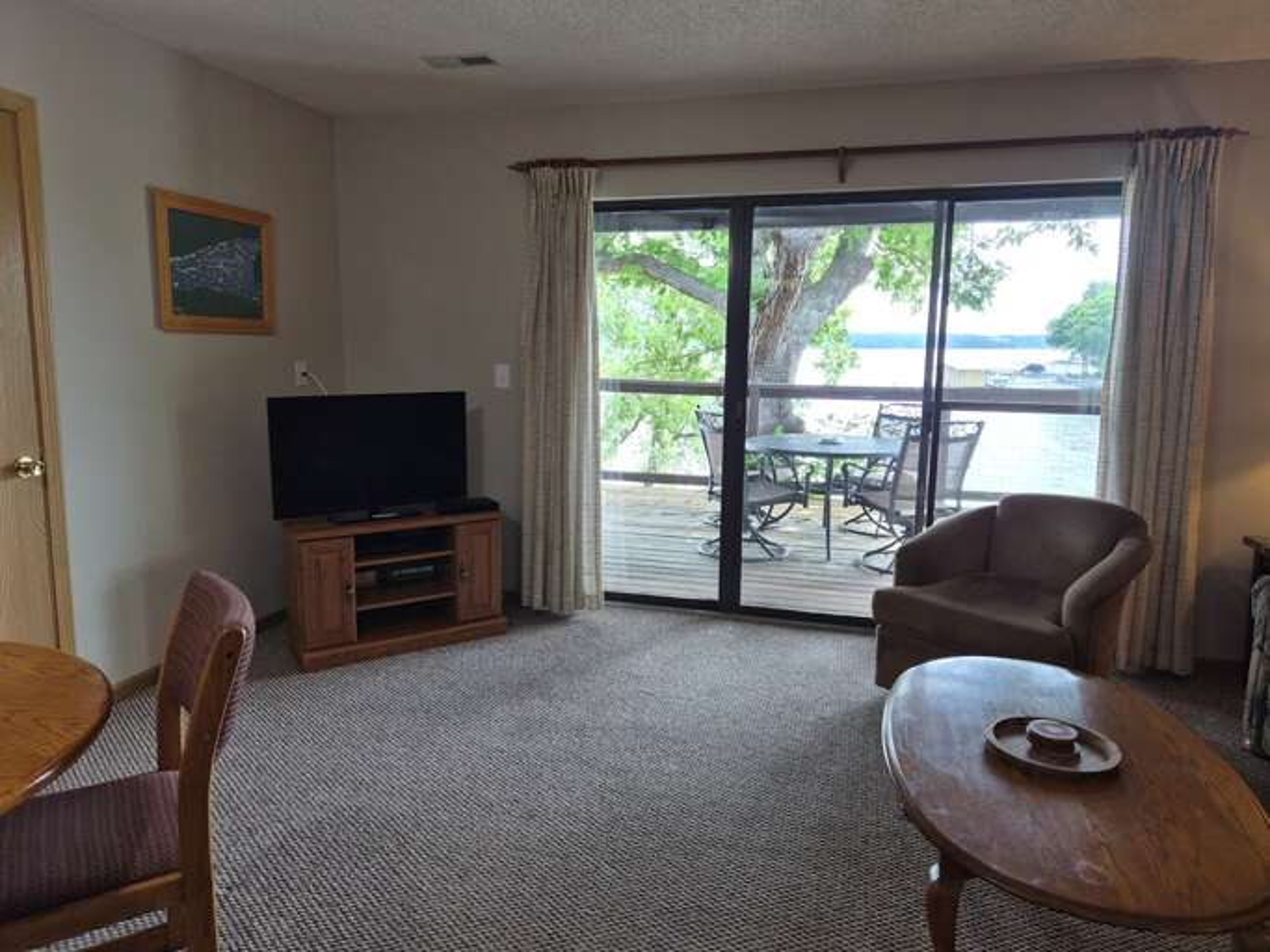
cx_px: 635
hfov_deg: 73.9
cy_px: 476
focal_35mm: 23
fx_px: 844
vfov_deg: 58.9
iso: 50
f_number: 1.8
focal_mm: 5.4
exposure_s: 1/120
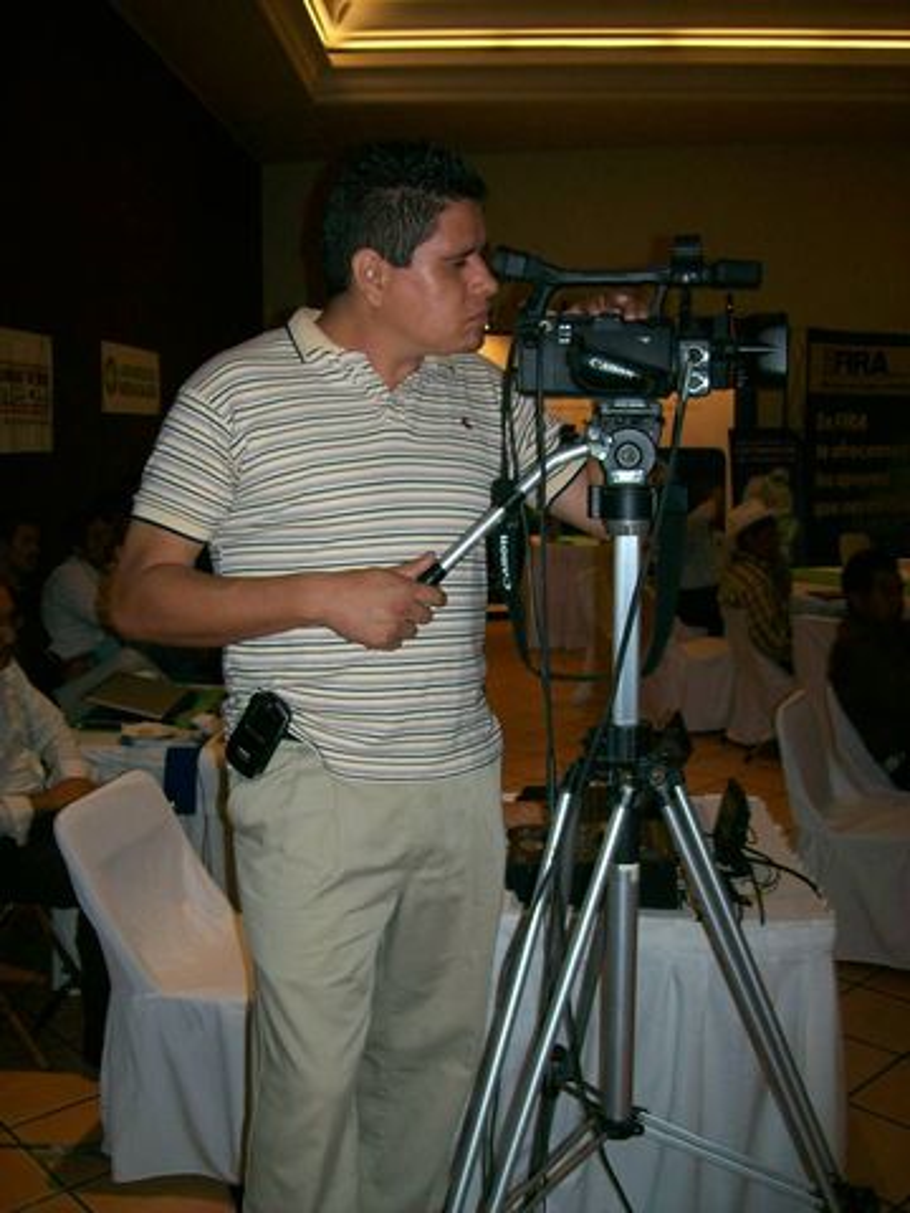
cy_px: 606
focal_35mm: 36
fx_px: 1262
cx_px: 455
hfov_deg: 39.7
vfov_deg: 51.4
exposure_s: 1/64
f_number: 2.7
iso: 80
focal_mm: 6
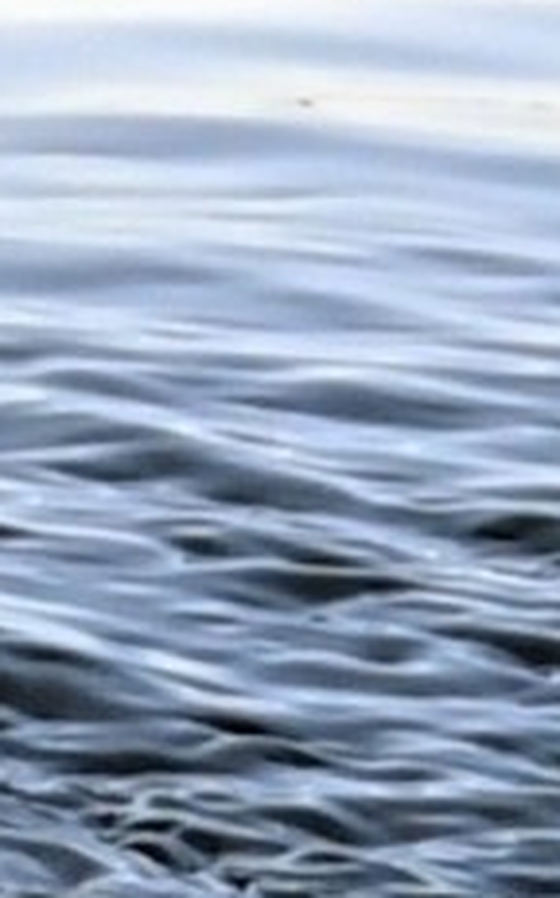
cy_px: -159
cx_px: -992
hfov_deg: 0.4
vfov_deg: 0.7
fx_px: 71388
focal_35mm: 2918
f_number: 7.1
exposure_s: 1/640
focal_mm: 420
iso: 720
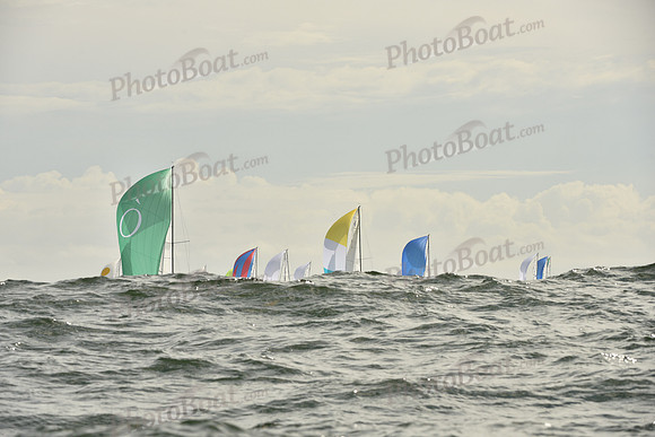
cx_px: 328
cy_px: 218
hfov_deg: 10.3
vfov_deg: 6.9
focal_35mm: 200
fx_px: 3640
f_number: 8
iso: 320
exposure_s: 1/1600
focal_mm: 200
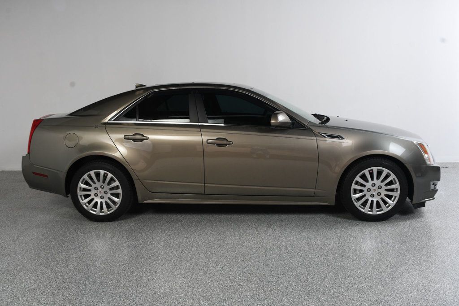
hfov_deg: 57.2
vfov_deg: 39.9
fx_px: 421
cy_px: 153
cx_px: 230
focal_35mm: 33
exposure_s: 1/160
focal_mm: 22
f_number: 10
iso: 100
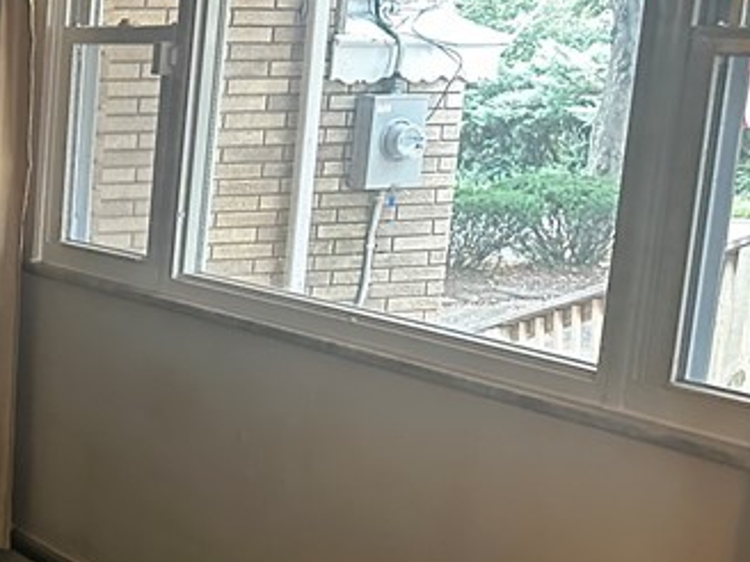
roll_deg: -0.5
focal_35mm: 75
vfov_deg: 19.6
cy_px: 372
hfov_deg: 22.5
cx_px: -286
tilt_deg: -12.7
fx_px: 1625
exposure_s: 1/40
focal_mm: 6.86
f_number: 1.78
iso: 800
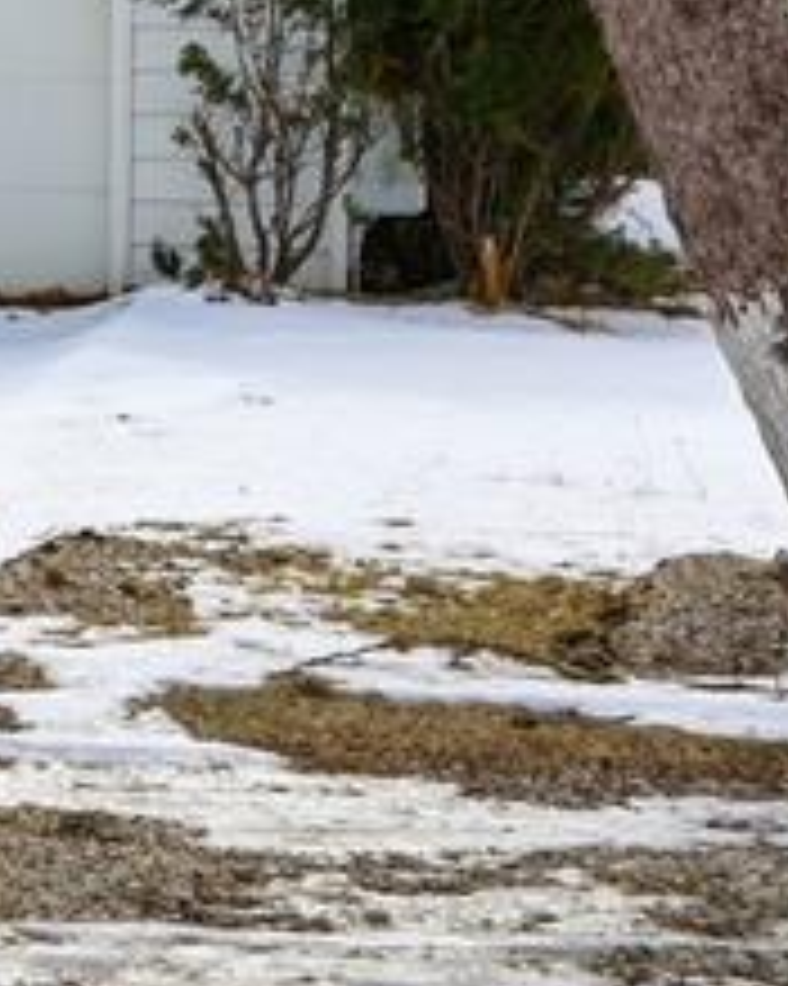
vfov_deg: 13.0
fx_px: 4230
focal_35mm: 145
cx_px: -1454
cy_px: -140
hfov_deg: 9.0
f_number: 8
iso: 400
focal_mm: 33
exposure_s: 1/8000
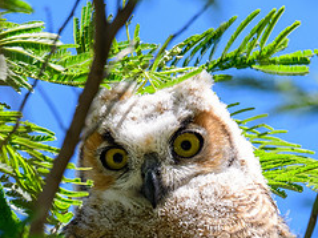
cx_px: 153
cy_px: 239
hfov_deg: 0.9
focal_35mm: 2188
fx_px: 20090
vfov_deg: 0.7
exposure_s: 1/1600
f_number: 5.6
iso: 800
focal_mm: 500
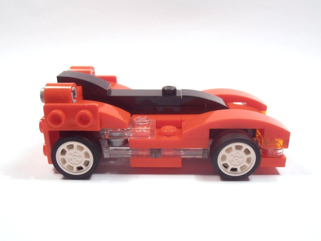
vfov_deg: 38.7
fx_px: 343
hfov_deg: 50.1
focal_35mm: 37
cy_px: 120
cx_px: 160
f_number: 3.9
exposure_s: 1/40
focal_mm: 6.61
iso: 100
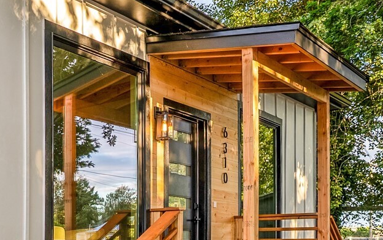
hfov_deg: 33.4
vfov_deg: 26.5
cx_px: -93
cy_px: 217
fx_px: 491
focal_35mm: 47
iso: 100
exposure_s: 1/60
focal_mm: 17
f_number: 4
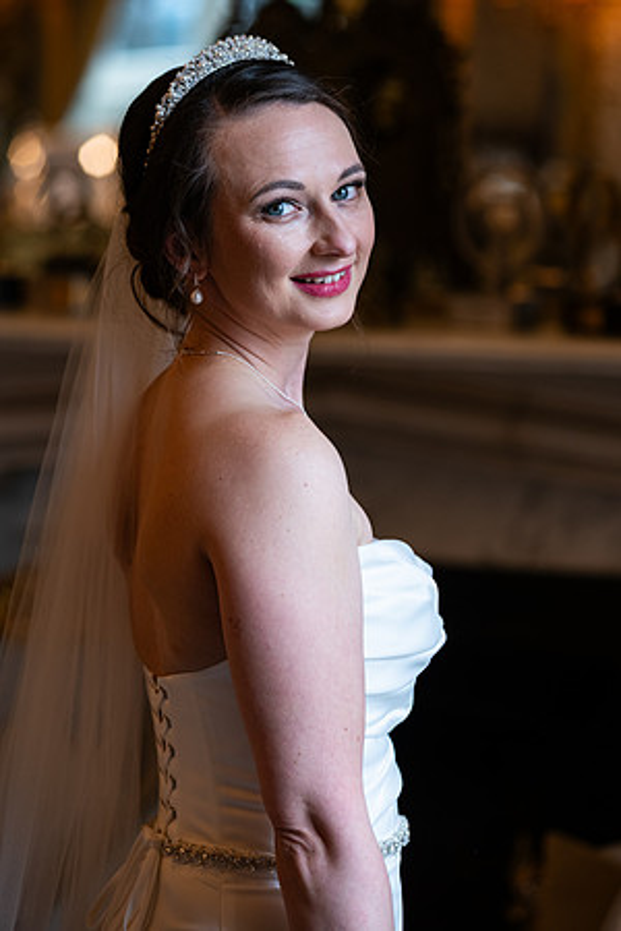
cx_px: 310
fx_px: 3234
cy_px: 466
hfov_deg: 11.0
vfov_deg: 16.4
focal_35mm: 125
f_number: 3.5
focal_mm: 125
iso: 400
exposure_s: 1/160
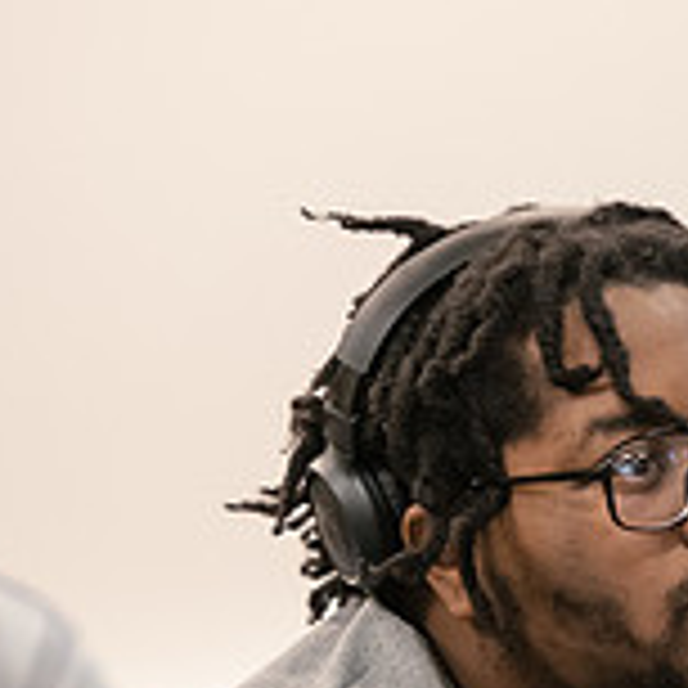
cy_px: 618
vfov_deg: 3.3
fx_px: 11940
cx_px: 706
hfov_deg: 3.3
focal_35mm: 531
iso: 1250
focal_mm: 165
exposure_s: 1/200
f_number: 2.8
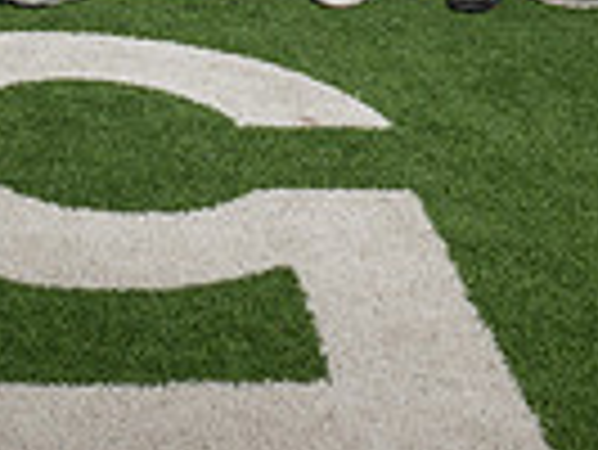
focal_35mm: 107
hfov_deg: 16.4
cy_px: -291
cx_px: -356
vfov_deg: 12.9
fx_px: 1850
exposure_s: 1/200
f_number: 8
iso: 160
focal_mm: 24
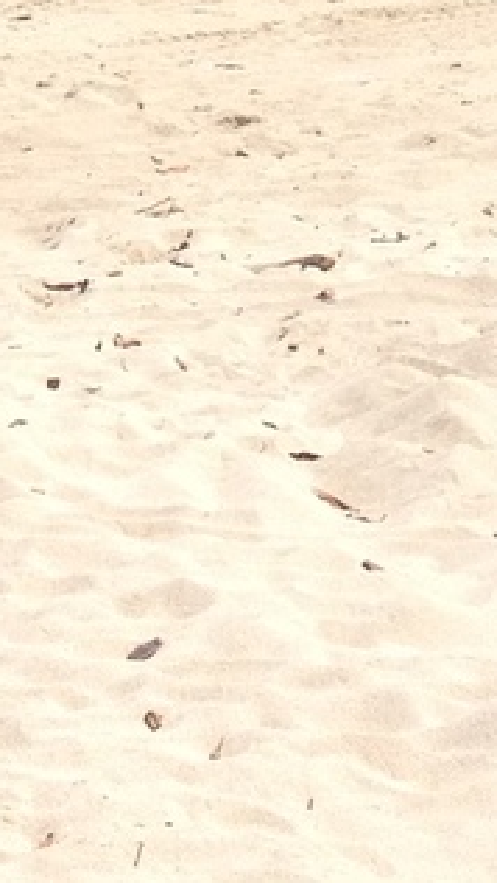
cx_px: 290
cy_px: -511
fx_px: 4517
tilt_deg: +1.4
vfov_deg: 10.7
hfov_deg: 6.3
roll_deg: -0.9
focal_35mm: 193
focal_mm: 4.28
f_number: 2.4
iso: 50
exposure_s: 1/2304
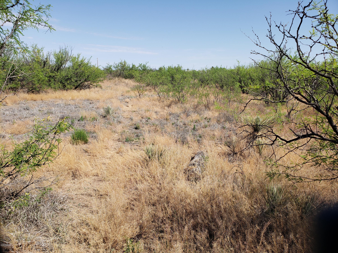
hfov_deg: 67.3
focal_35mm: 26
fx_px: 254
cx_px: 169
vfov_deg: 53.1
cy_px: 126
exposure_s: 1/1216
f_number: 2.4
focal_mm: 4.3
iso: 50
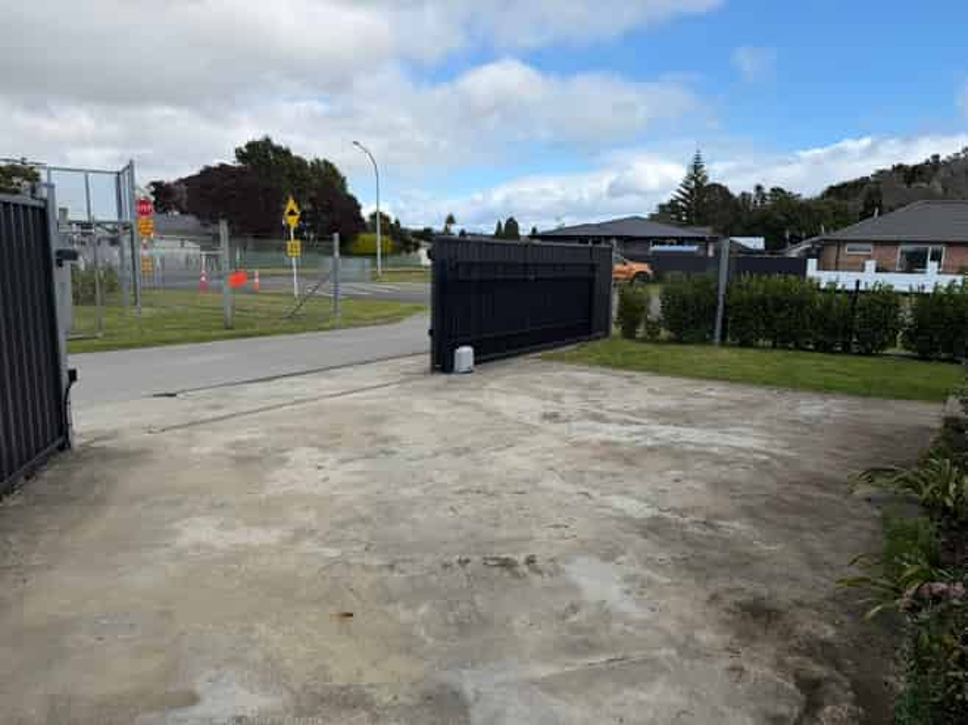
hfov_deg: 71.6
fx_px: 671
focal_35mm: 24
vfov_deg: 56.8
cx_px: 484
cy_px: 362
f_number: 1.78
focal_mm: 6.76
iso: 80
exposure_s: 1/3279
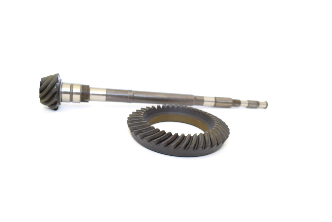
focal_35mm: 30
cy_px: 111
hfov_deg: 61.9
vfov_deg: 43.7
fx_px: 277
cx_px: 166
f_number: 5.6
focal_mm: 20
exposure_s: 1/125
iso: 400
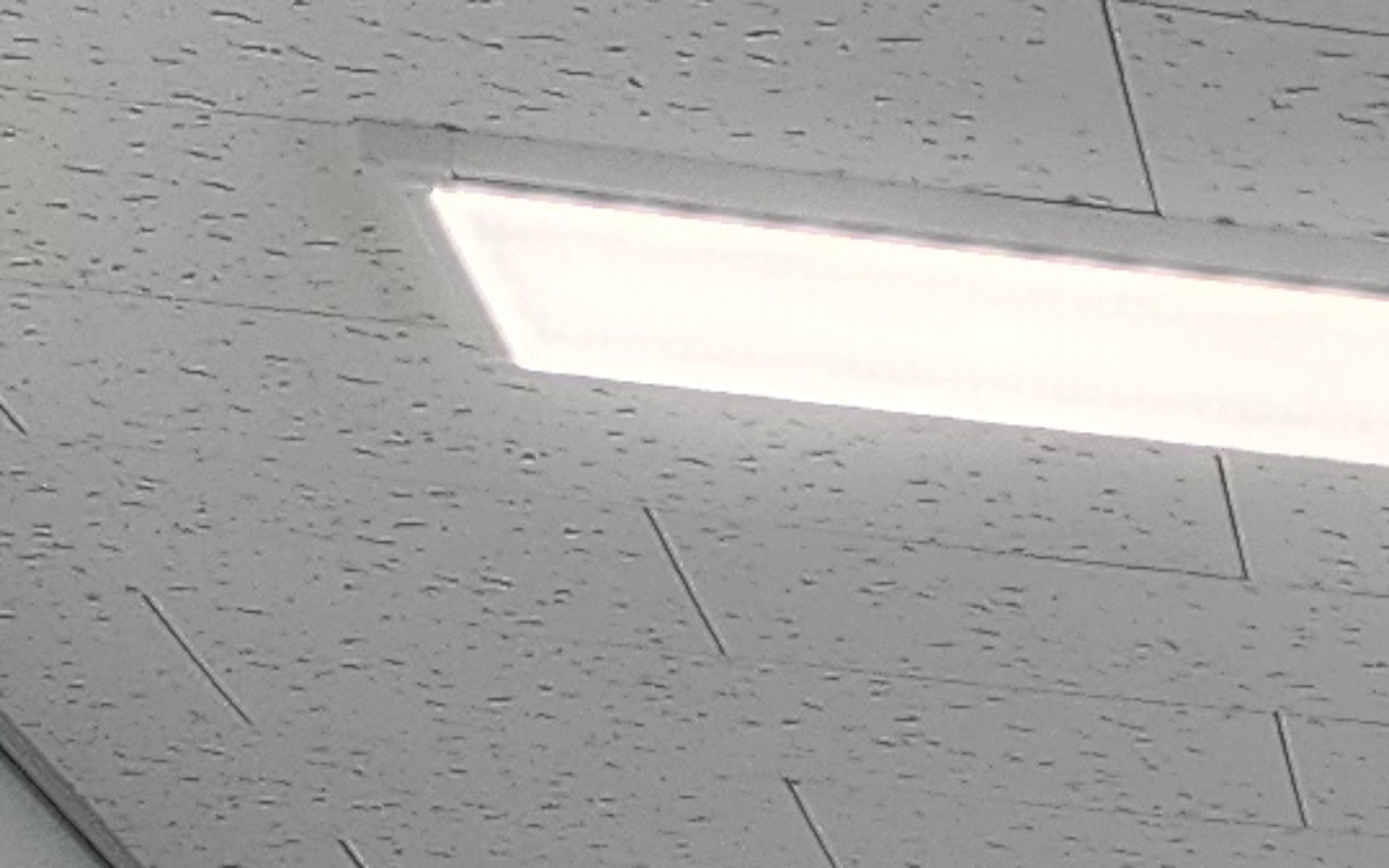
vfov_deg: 6.5
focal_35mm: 181
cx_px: 3902
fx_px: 6852
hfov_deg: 9.5
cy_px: 2697
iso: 100
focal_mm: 6.4
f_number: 1.8
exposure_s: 1/180
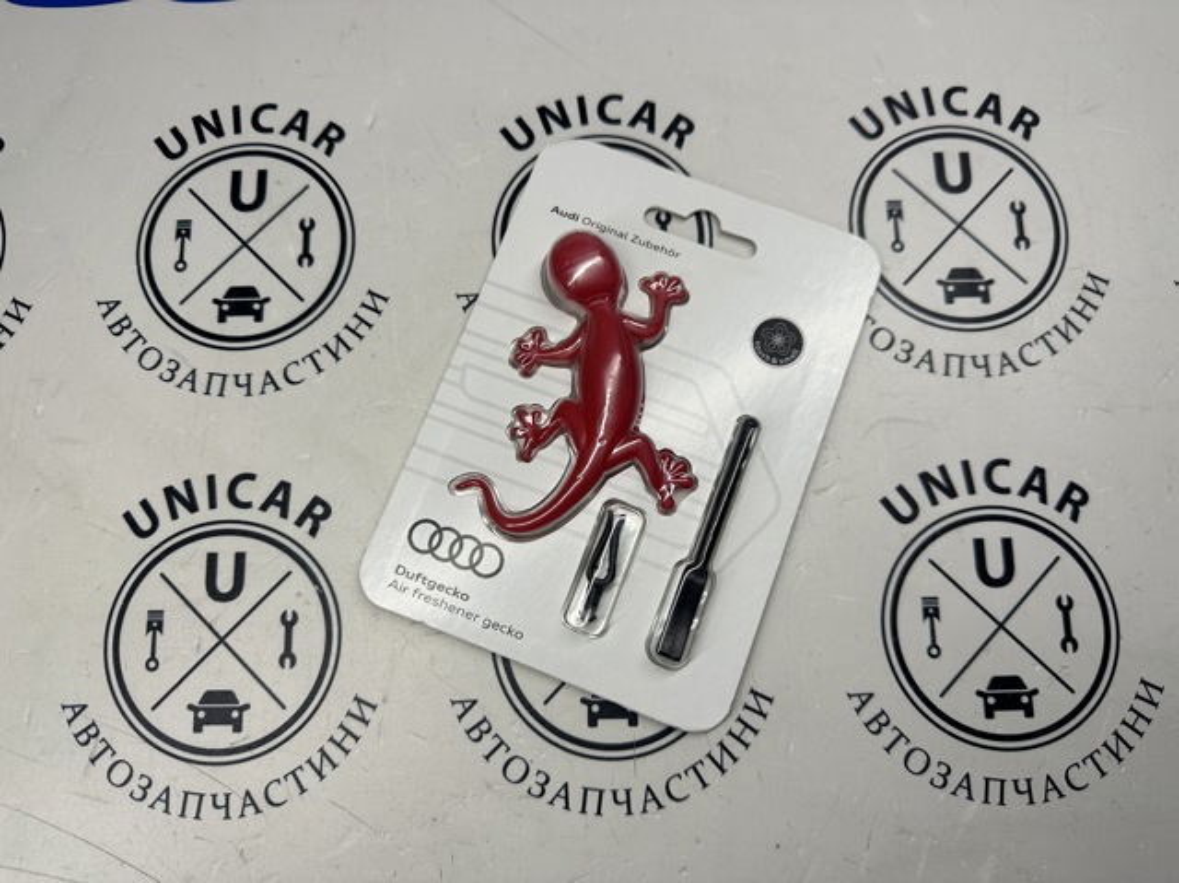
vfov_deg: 56.8
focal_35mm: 24
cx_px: 590
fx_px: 817
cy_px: 442
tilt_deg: -79.9
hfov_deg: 71.6
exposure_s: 1/176
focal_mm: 6.86
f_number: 1.78
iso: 64
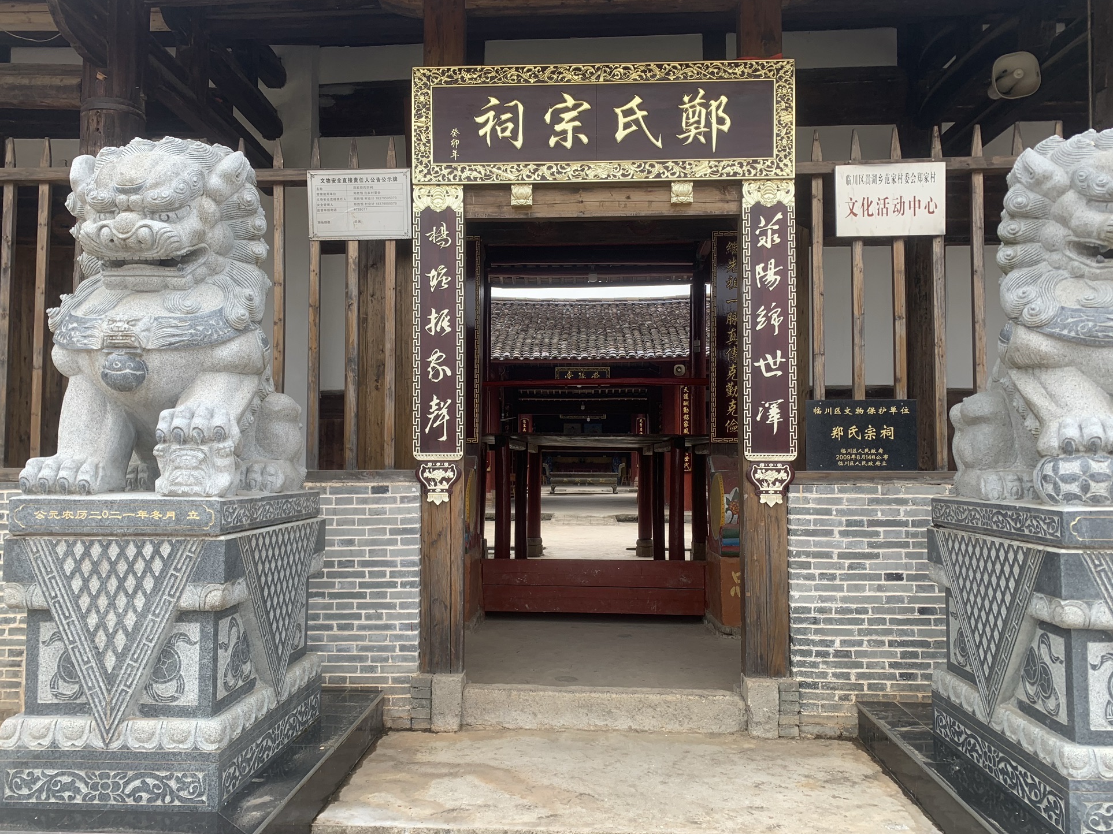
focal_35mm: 27
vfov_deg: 51.3
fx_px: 868
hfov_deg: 65.3
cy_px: 426
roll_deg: +0.3
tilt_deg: +2.3
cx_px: 540
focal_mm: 4.25
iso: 25
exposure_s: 1/144
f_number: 1.8
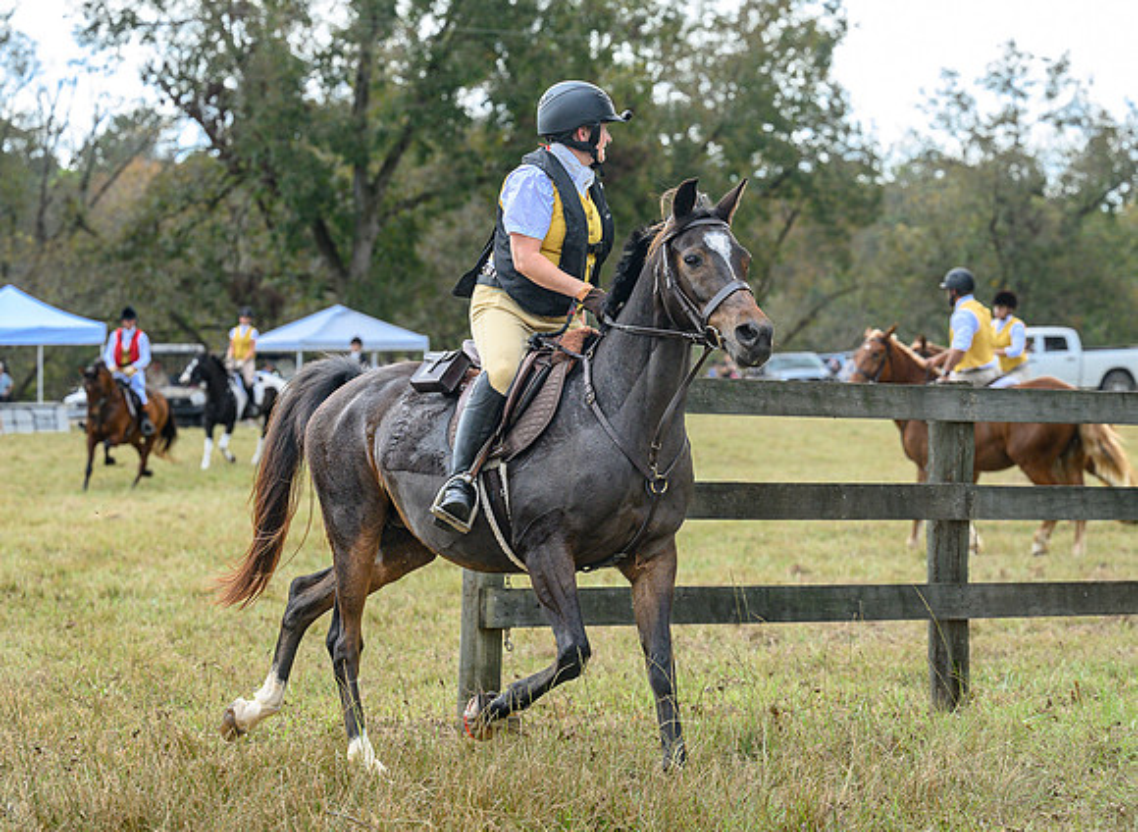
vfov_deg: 13.7
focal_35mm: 106
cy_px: 337
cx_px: 507
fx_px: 3469
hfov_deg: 18.6
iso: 640
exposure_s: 1/1000
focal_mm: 84
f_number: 3.5
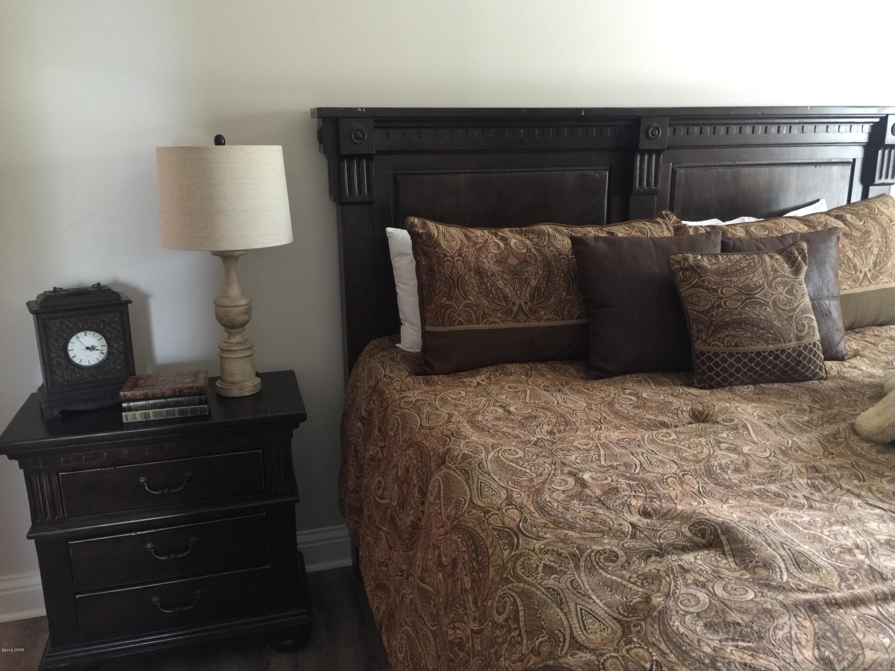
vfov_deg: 48.2
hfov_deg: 61.7
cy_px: 336
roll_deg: +0.1
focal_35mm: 29
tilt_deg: -15.6
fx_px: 750
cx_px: 448
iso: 80
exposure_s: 1/4
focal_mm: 4.15
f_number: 2.2
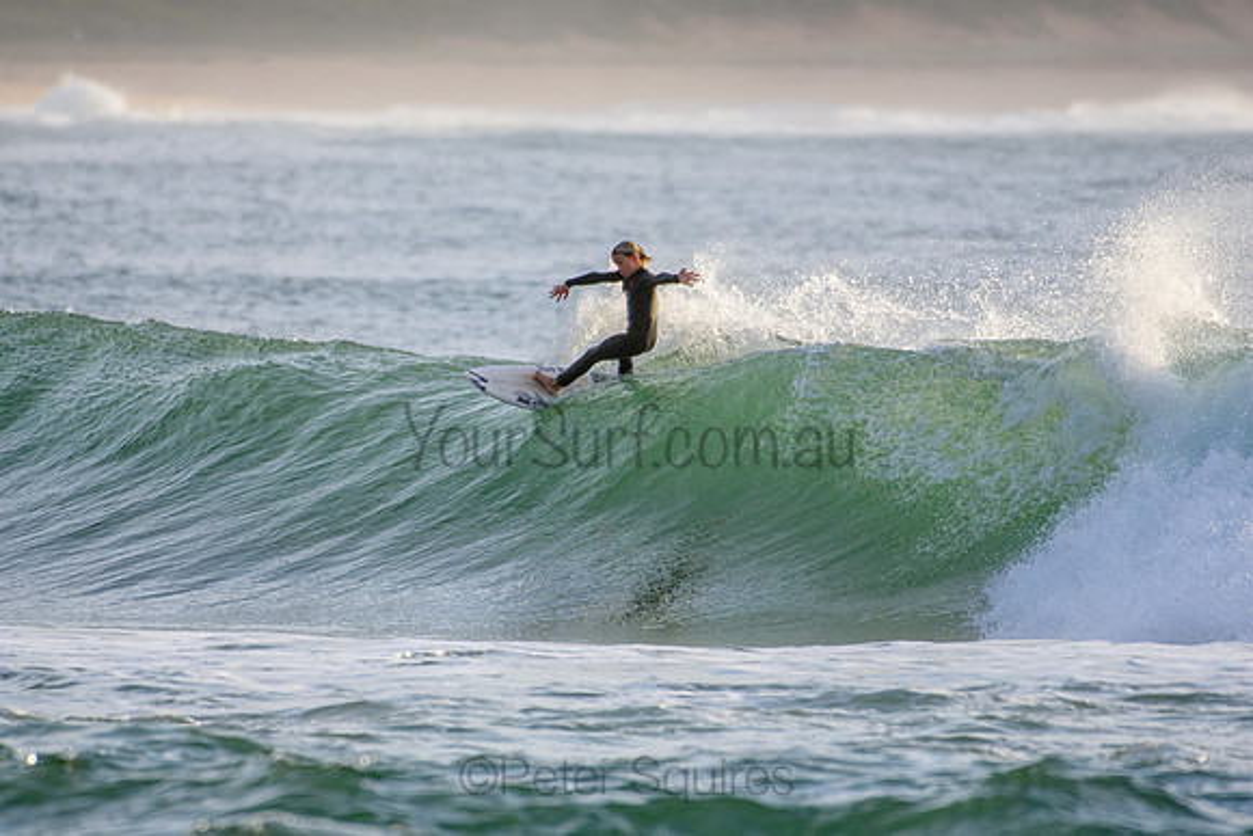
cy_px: 418
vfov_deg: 1.8
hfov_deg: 2.7
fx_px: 26109
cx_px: 626
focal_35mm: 750
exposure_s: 1/2000
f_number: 5.6
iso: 560
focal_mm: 500
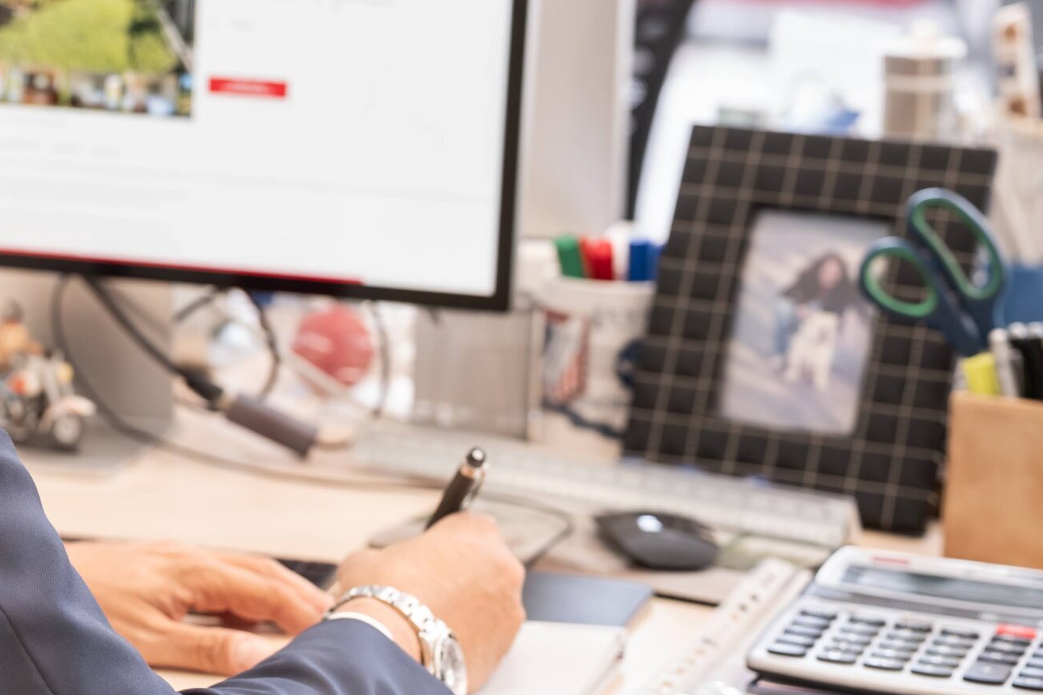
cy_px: 236
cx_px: 67
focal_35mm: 150
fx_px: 4345
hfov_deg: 13.5
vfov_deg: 9.1
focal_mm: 77
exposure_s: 1/250
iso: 1250
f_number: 3.5
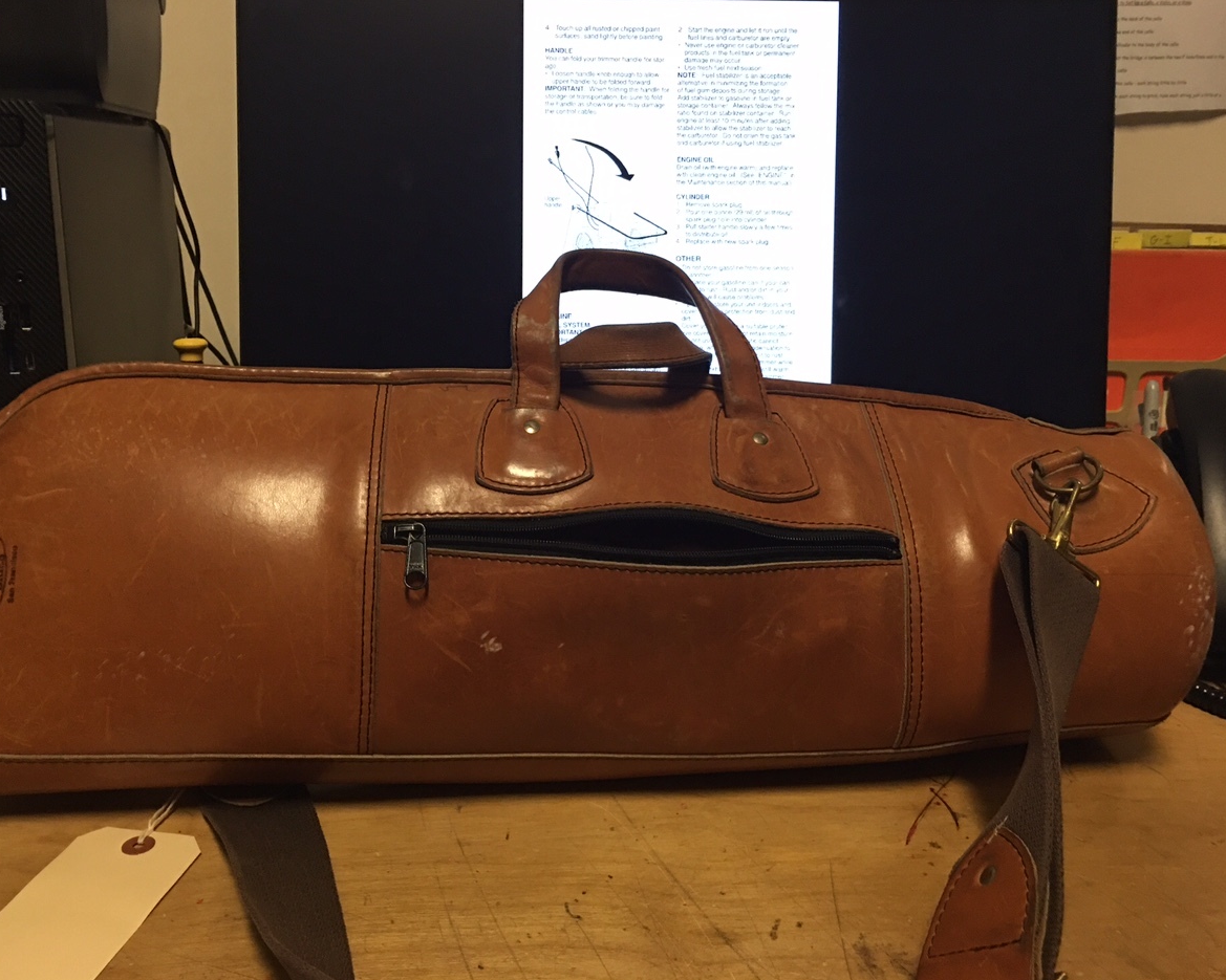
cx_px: 565
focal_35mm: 31
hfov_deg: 57.1
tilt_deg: -12.9
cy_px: 484
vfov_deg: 47.1
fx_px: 1125
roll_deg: -1.7
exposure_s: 1/15
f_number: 2.2
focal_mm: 4.15
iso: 100
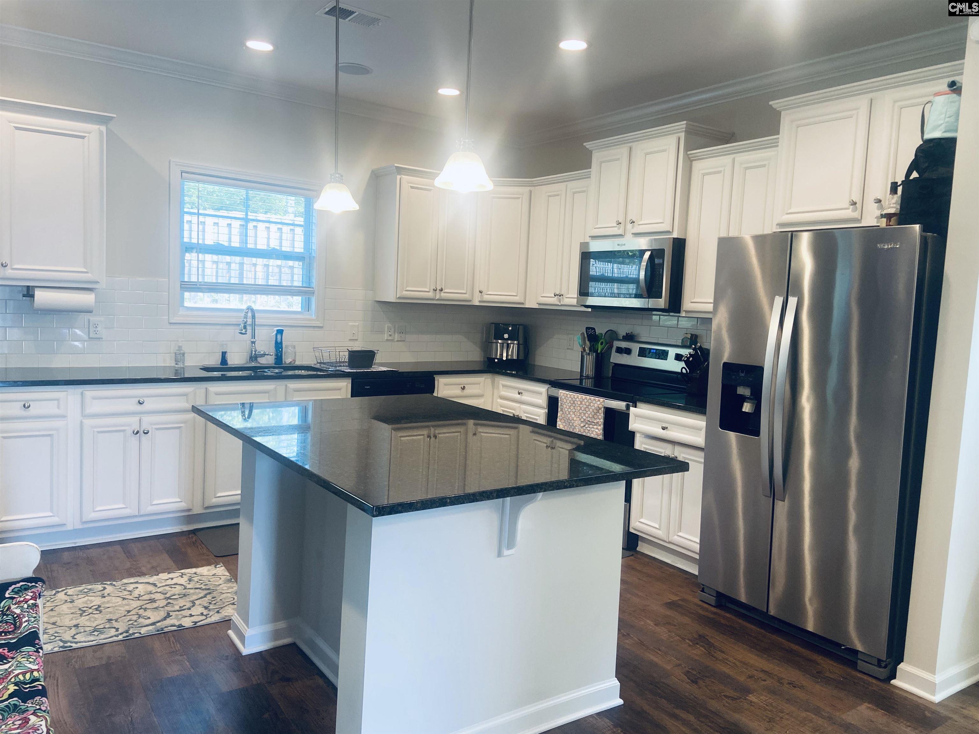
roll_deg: -3.1
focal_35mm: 26
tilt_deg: -4.8
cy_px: 367
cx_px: 490
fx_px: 735
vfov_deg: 53.1
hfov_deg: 67.3
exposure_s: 1/60
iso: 80
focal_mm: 4.25
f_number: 1.8
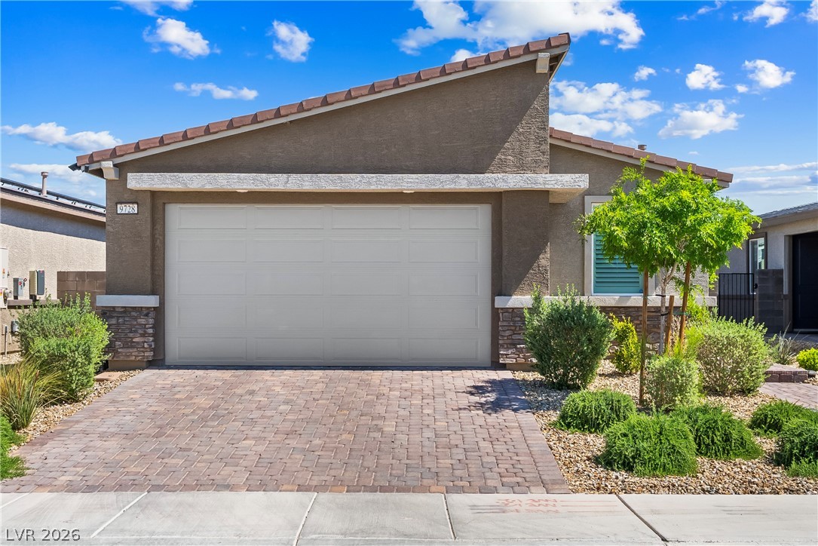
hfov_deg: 46.4
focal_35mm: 42
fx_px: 955
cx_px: 409
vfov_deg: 31.9
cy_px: 273
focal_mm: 28
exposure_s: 1/8000
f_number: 5
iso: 320
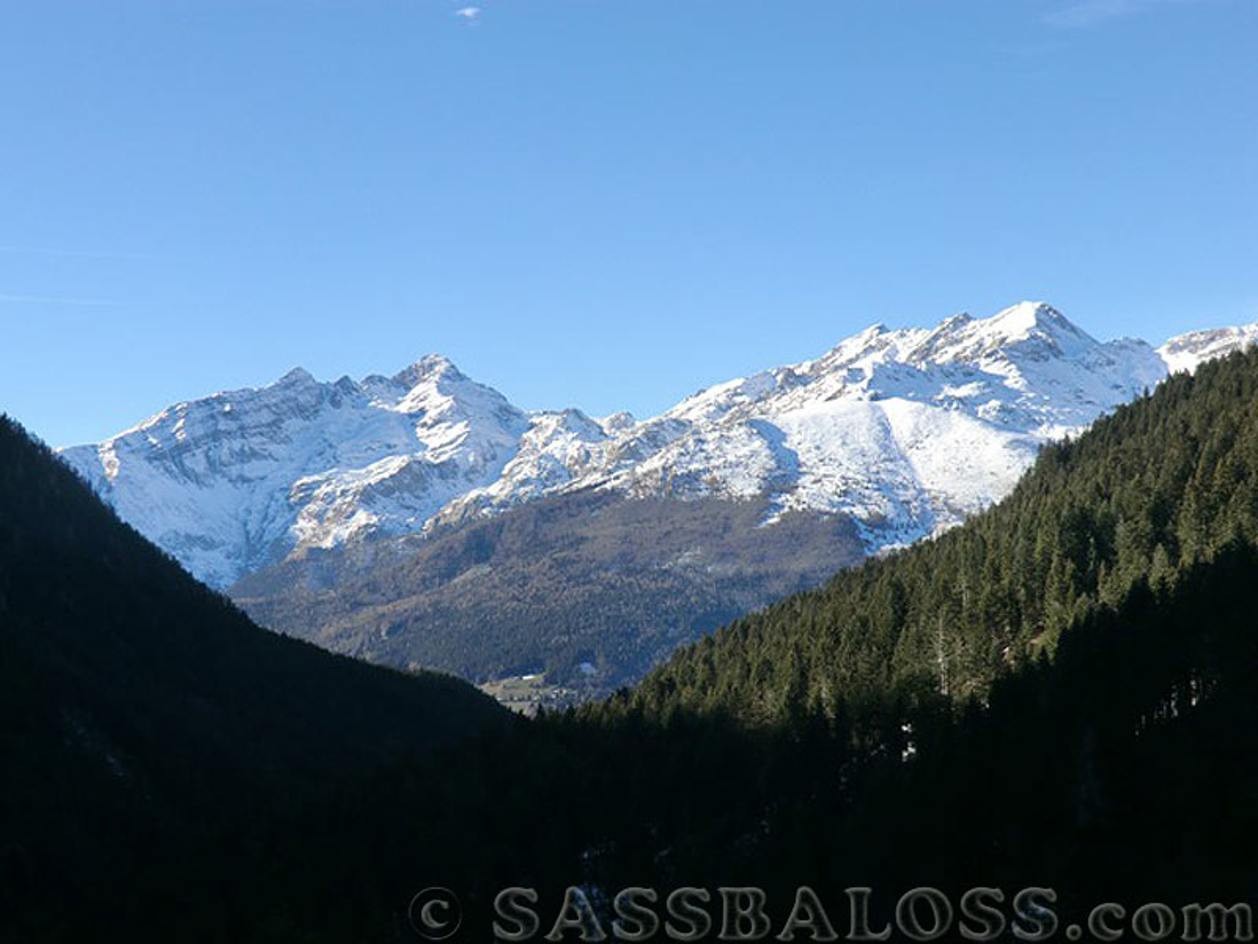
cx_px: 629
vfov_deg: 26.6
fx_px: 1999
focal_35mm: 55
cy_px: 472
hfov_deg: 34.9
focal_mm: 9.8
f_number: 4.2
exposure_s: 1/400
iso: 64
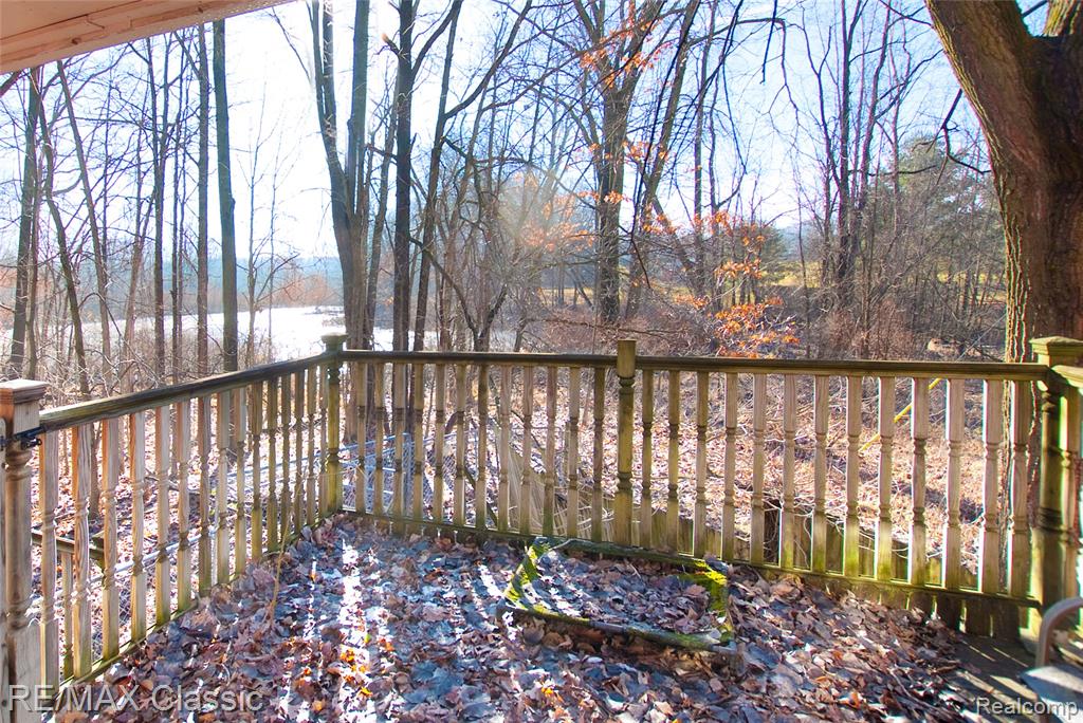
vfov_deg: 77.4
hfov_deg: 100.4
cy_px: 362
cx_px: 542
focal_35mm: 15
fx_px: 451
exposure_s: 1/125
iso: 200
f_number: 4.5
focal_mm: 10
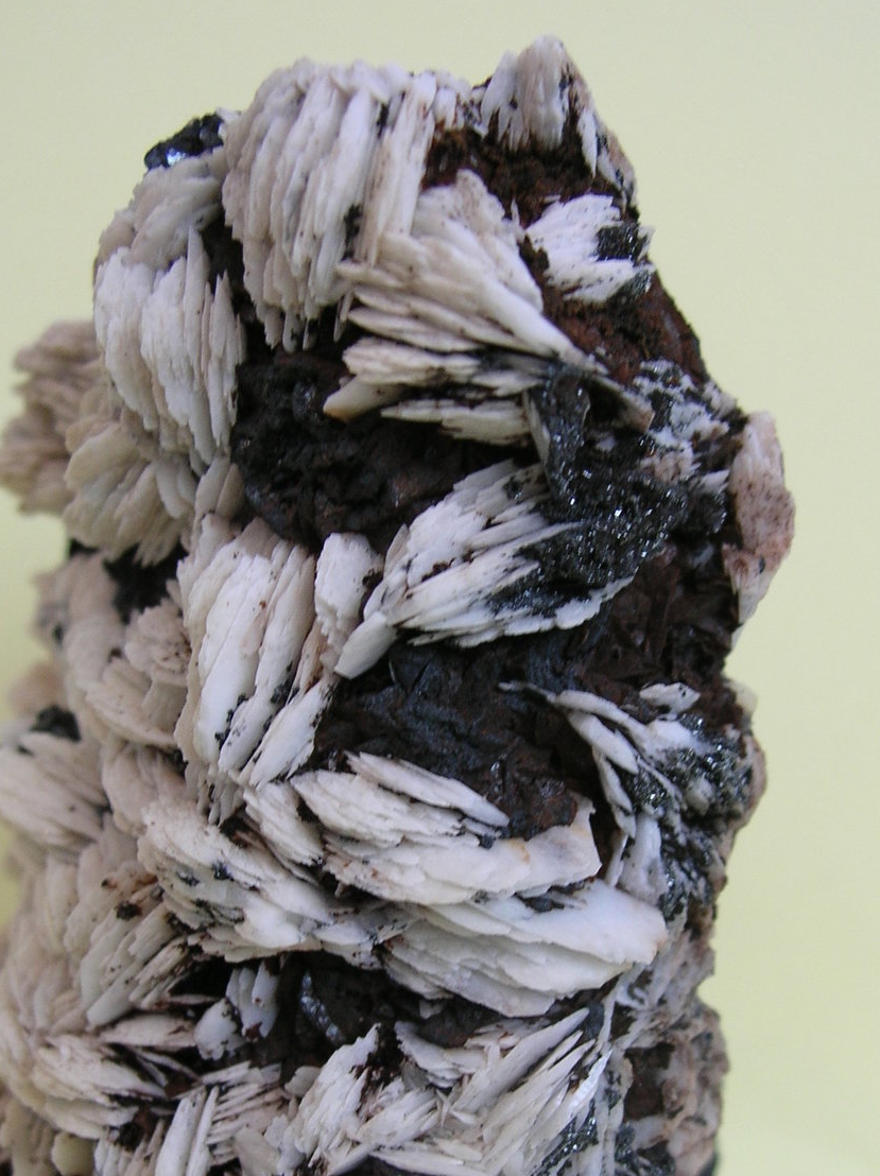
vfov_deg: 36.4
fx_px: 1765
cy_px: 806
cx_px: 403
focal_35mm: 52
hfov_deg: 28.0
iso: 50
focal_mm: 6
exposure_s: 1/12.6
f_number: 2.7
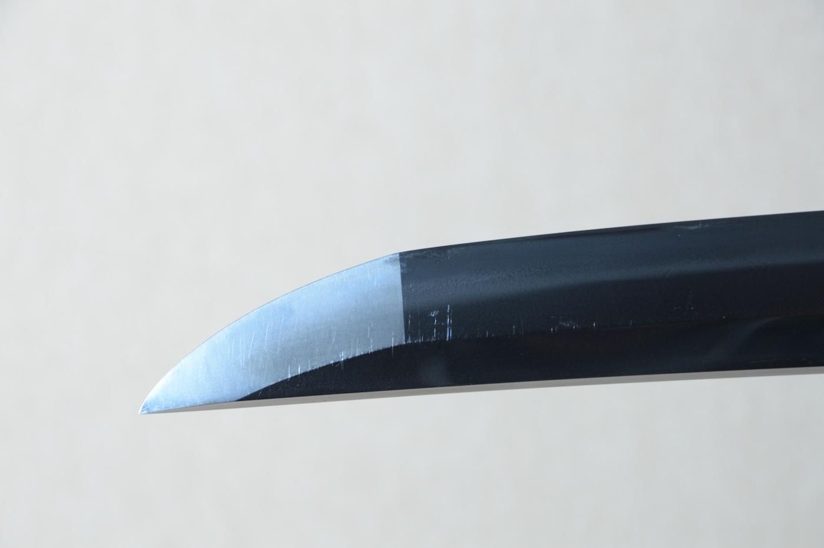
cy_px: 274
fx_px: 3842
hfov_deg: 12.2
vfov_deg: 8.2
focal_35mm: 168
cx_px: 412
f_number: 11
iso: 400
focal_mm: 112
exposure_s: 1/2
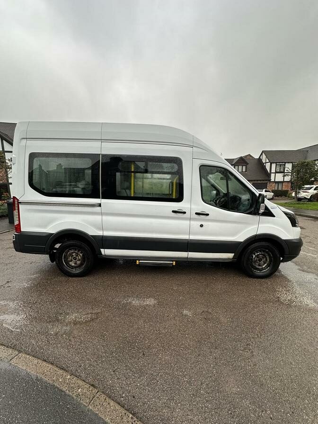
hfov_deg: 85.7
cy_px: 212
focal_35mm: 14
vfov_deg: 102.1
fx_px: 171
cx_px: 159
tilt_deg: -7.8
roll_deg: +1.1
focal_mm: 2.22
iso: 40
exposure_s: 1/183
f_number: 2.2
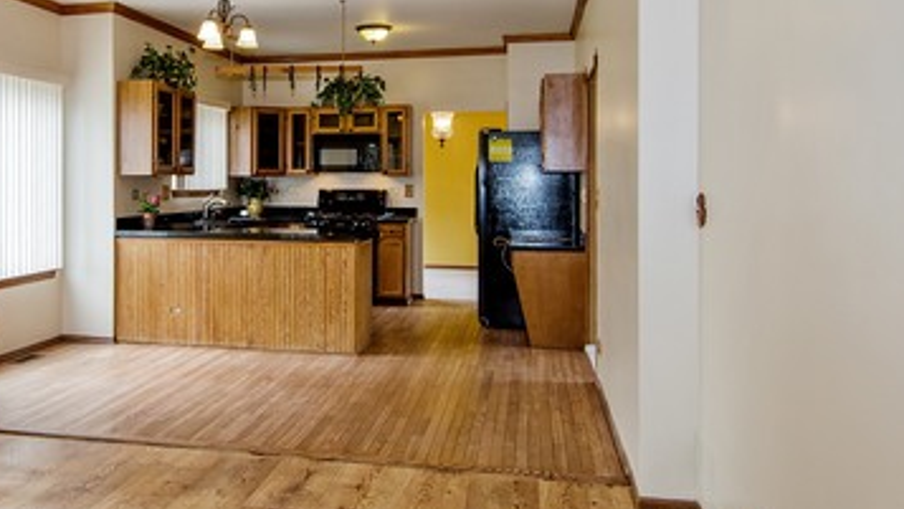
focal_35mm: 31
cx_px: 208
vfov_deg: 36.7
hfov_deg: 58.8
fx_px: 742
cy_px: 111
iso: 200
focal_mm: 11
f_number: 8
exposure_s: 1/8
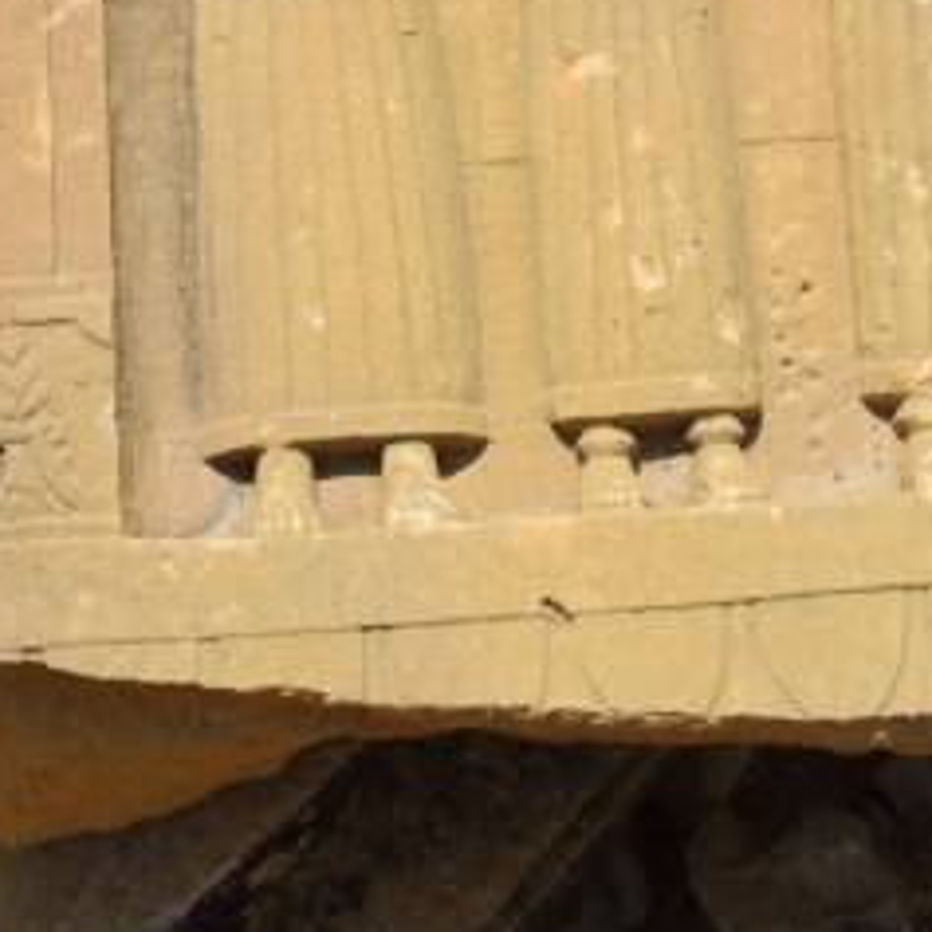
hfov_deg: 15.0
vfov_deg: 13.3
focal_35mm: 116
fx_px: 3529
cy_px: -845
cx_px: 352
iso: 200
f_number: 10
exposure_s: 1/400
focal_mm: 21
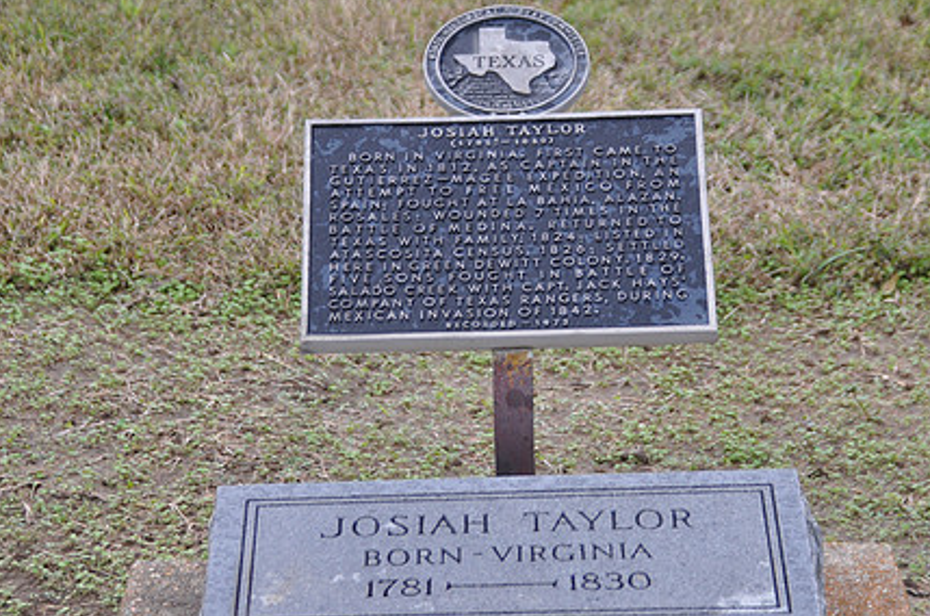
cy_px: 348
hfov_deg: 15.3
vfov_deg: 10.2
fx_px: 3454
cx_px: 555
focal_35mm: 134
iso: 400
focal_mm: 66
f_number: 5.3
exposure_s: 1/125
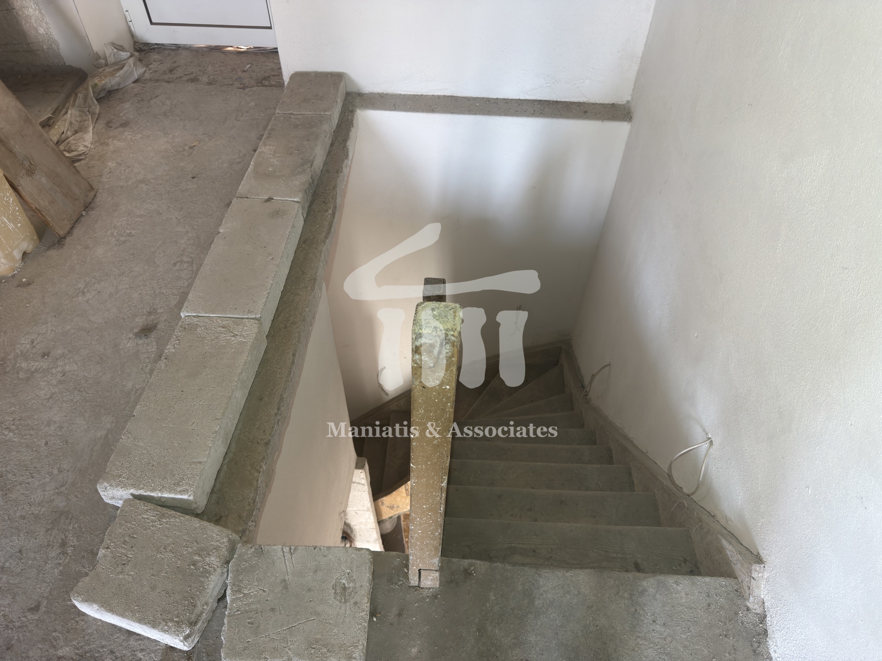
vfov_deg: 56.8
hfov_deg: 71.6
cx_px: 441
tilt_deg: -47.8
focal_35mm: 24
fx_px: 612
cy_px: 330
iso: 160
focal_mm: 6.76
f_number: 1.78
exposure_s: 1/60
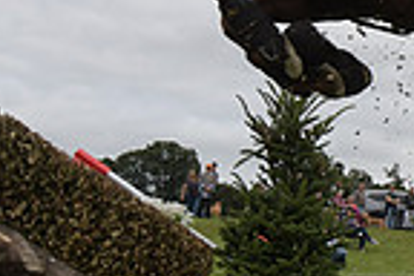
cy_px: 22
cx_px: 742
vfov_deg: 10.3
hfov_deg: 13.8
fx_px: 1529
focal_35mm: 133
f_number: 5.6
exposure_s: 1/4000
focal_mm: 22
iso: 720
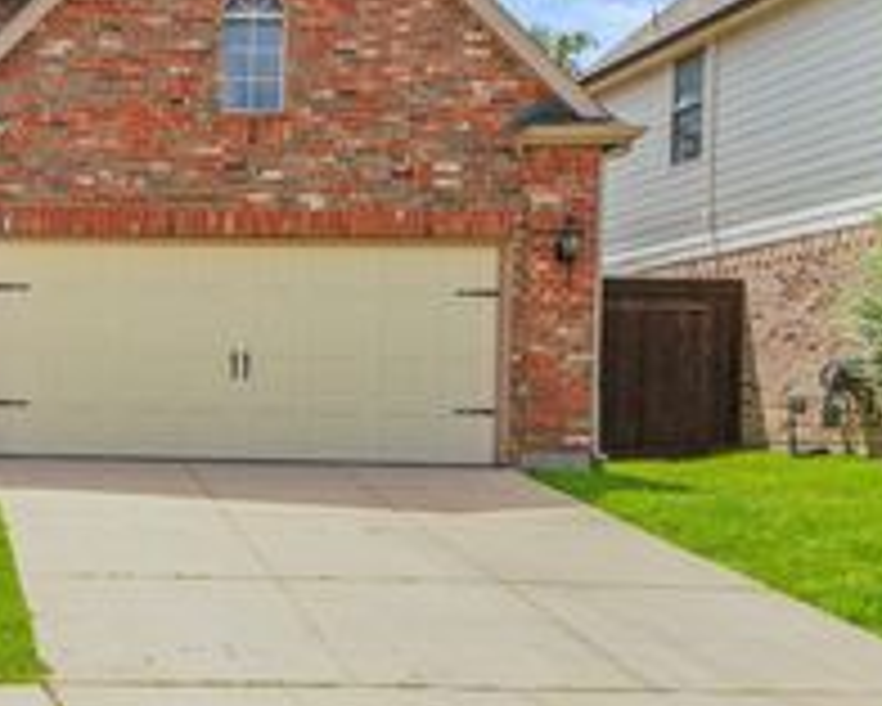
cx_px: -104
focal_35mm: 60
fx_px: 1567
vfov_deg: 25.4
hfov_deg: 28.4
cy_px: 387
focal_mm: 17.3
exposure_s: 1/1000
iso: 640
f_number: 9
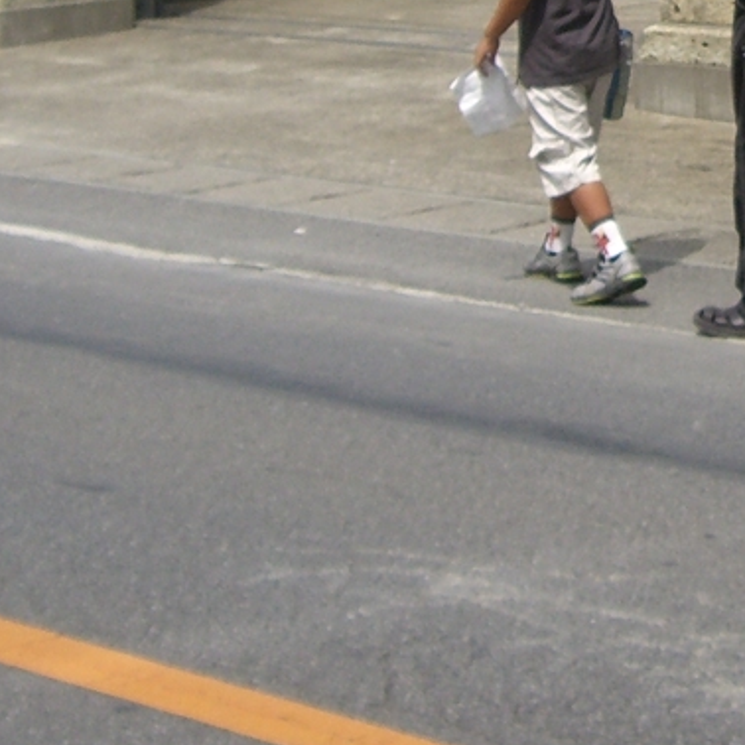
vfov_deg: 12.1
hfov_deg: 12.0
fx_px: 3458
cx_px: 958
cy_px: -124
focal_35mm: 142
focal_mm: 6.2
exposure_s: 1/640
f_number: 4.3
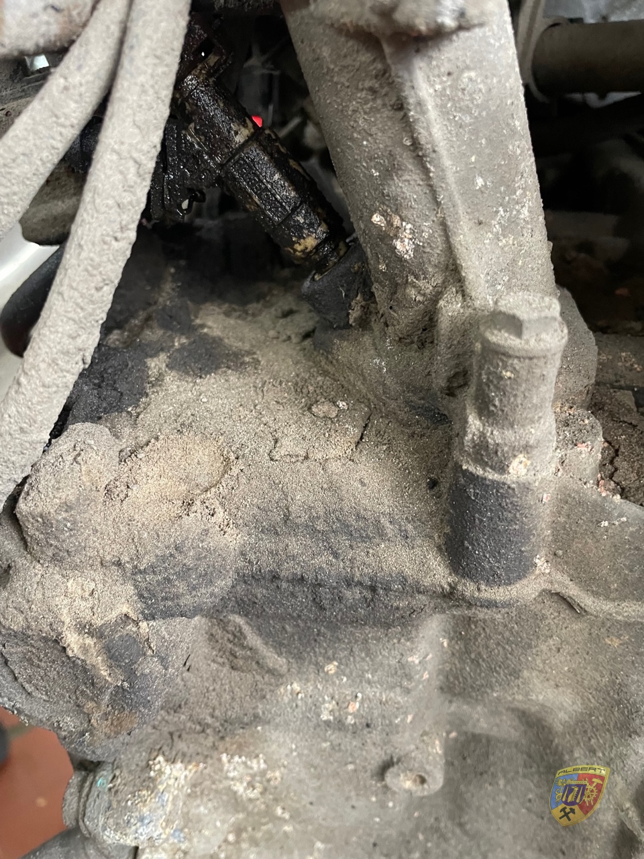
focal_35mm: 26
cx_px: 322
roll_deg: +0.7
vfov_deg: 67.3
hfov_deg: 53.1
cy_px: 430
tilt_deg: -29.2
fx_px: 645
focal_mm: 4.2
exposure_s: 1/50
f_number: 1.6
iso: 400
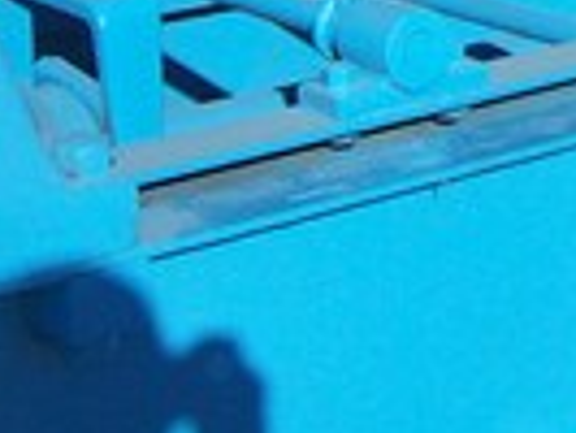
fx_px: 2881
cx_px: 896
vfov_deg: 8.2
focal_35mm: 173
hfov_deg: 10.9
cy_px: -446
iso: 80
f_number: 4.8
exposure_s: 1/506
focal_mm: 6
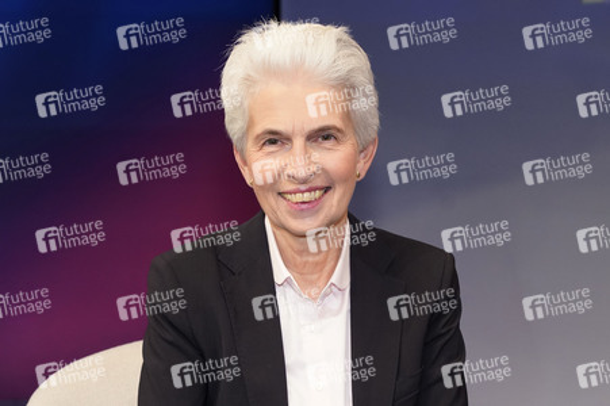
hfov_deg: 35.1
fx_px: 965
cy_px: 203
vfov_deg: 23.7
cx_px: 305
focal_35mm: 57
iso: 2000
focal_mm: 57
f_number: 5.6
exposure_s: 1/125
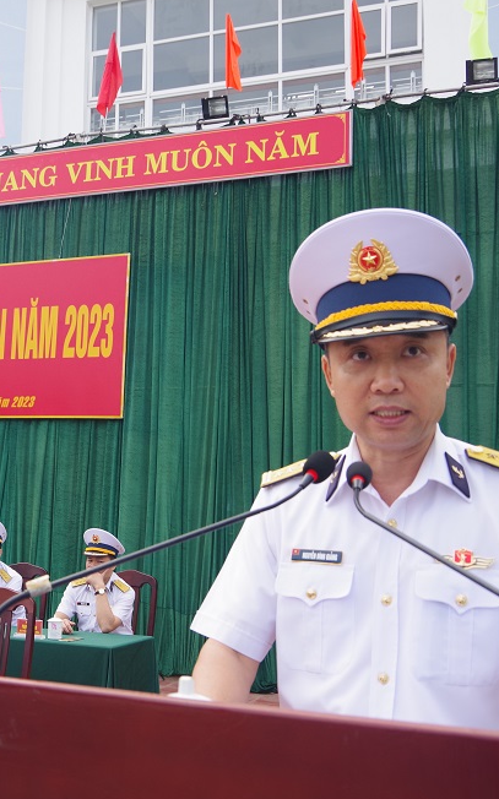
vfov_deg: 41.8
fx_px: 1045
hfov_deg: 26.1
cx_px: 65
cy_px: 398
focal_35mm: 48
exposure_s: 1/125
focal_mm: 21
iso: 200
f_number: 5.6
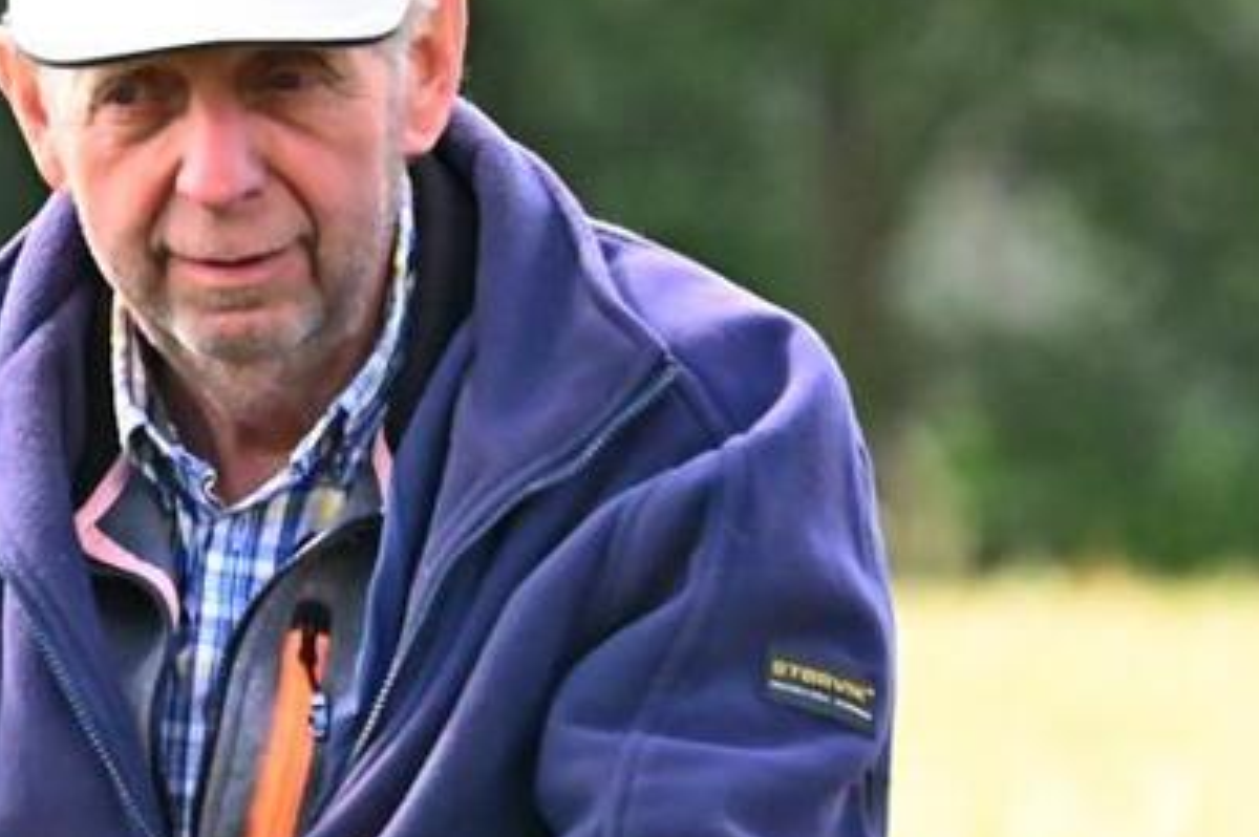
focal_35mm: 992
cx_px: 120
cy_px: 307
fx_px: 34663
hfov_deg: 2.1
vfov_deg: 1.4
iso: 32000
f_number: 10
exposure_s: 1/6400
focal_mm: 400
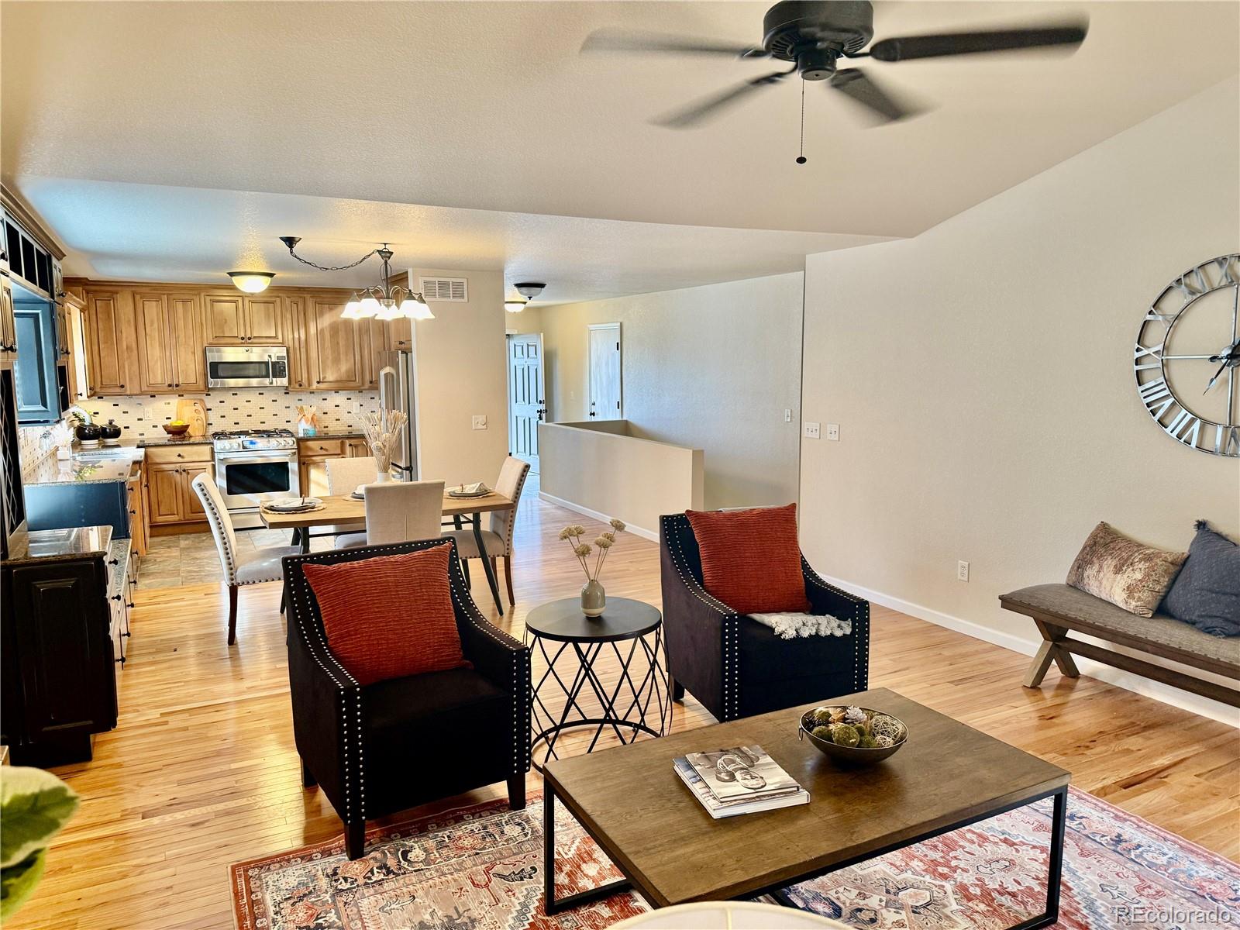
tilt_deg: -6.0
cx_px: 620
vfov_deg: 56.8
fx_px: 860
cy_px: 465
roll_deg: +0.1
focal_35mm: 24
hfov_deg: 71.6
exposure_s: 1/60
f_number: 1.78
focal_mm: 6.76
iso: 125
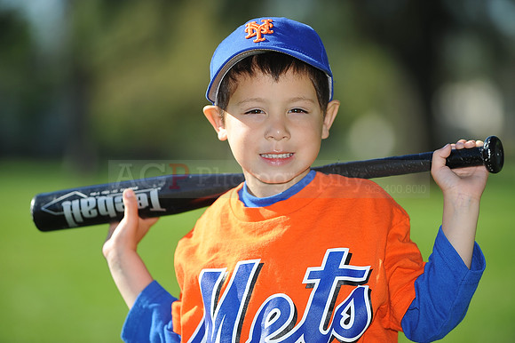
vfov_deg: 6.9
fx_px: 2859
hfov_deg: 10.3
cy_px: 172
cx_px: 258
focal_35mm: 200
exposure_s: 1/1000
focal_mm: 200
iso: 200
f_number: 4
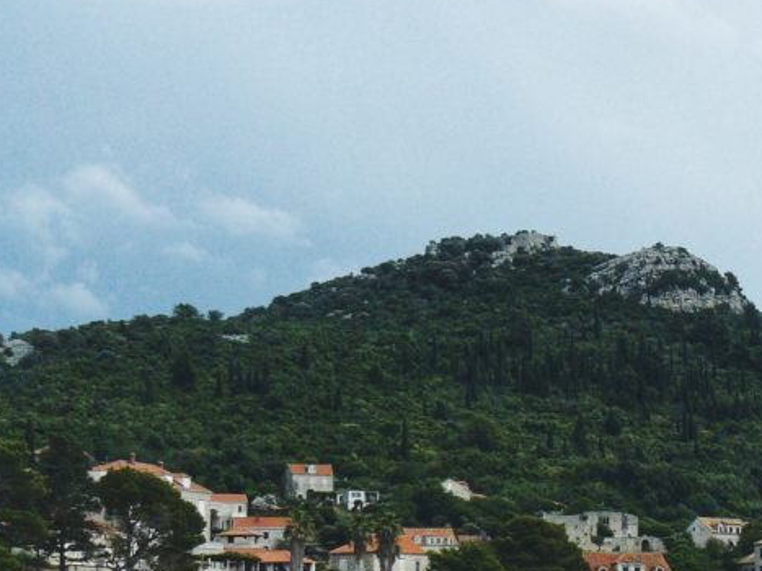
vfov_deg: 18.6
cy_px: 396
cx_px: 786
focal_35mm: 79
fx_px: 1739
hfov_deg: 23.5
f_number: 5.6
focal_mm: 6
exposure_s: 1/400
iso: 100
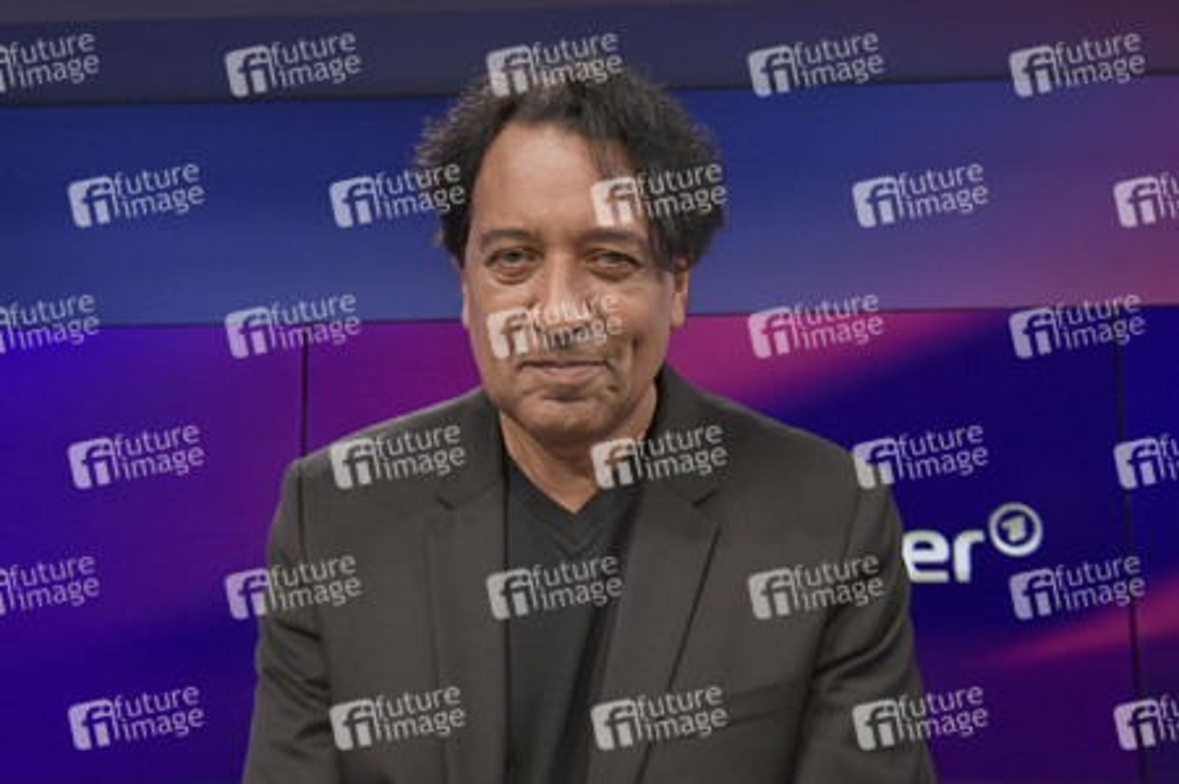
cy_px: 392
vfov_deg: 33.4
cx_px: 590
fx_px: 1309
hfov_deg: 48.5
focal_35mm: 40
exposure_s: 1/200
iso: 2500
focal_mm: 40
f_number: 6.3
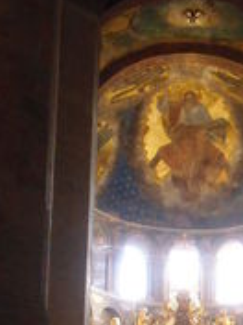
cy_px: 355
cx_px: 212
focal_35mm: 125
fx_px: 1170
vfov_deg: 15.4
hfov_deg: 11.8
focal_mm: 9.3
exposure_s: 1/20
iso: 400
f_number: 3.7
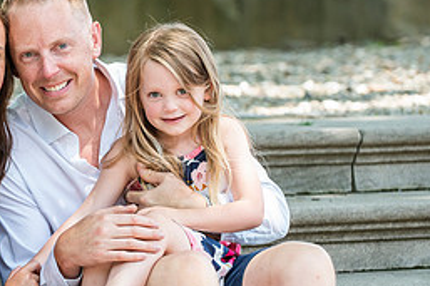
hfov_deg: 7.6
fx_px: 3235
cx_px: 33
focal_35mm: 271
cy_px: 138
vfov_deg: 5.1
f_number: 3.5
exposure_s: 1/800
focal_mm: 120
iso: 800
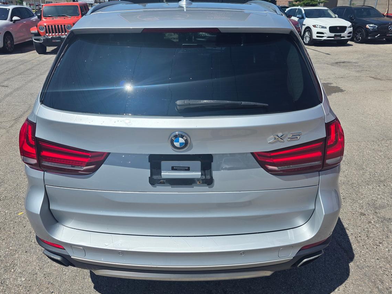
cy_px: 136
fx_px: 294
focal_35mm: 26
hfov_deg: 67.3
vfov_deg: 53.0
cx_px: 192
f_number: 1.7
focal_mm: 6.3
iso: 80
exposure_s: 1/7944
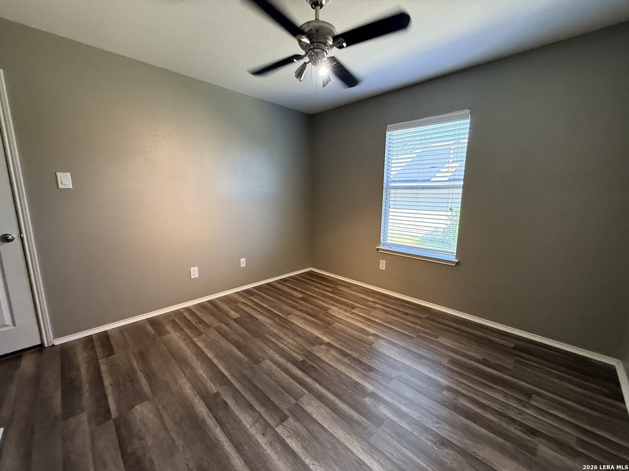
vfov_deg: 85.7
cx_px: 314
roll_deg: -0.8
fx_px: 254
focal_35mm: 14
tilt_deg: -9.2
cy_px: 236
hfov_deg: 102.1
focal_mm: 2.22
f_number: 2.2
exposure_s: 1/120
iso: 320
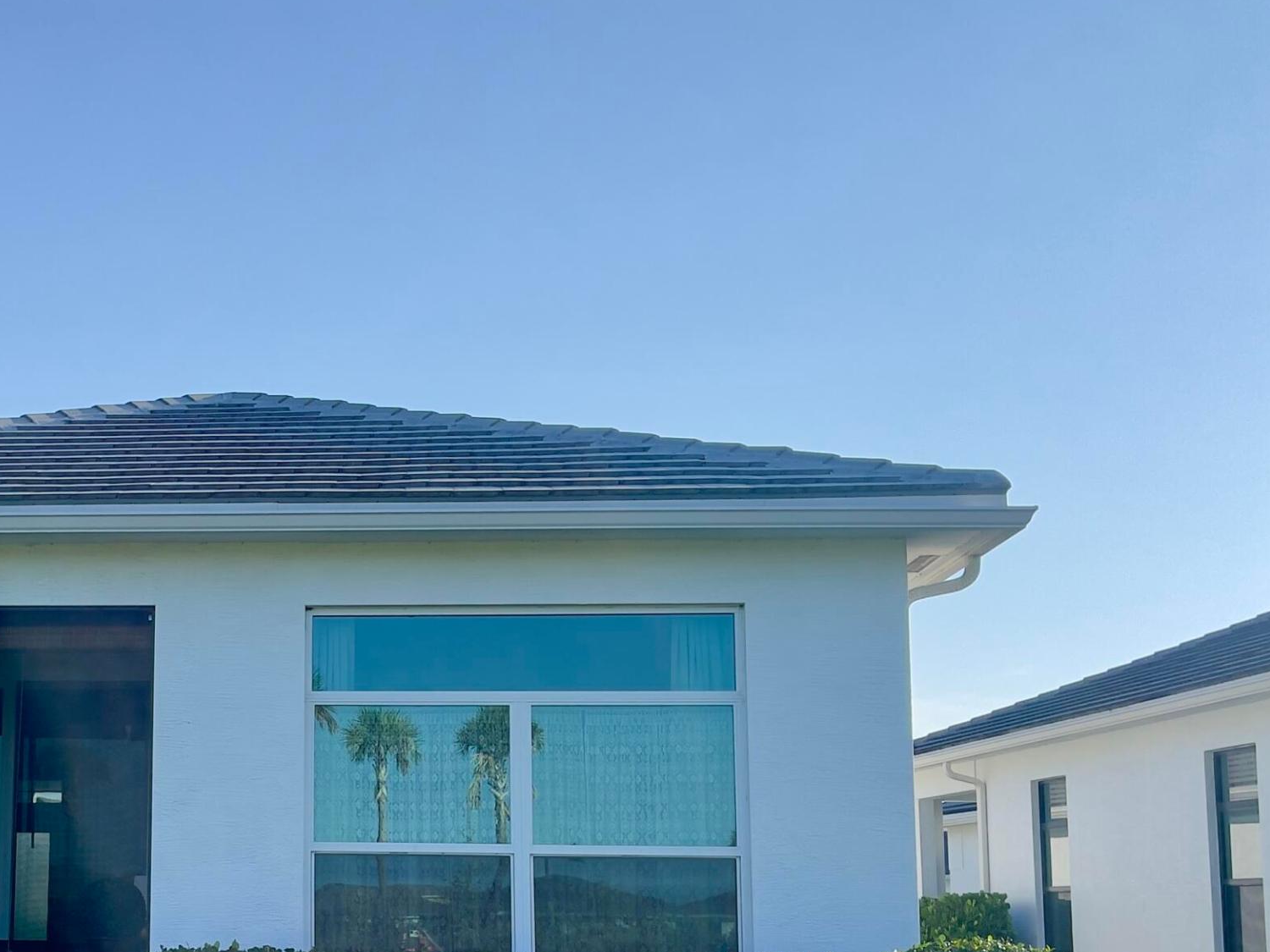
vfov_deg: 29.8
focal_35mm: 48
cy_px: 701
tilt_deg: +6.6
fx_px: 1761
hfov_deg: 38.0
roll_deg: -1.5
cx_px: 235
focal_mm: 5.1
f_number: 1.6
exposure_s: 1/3663
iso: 32
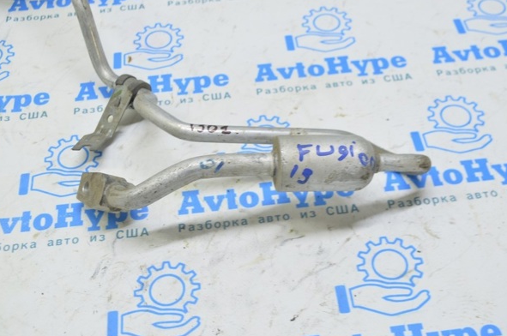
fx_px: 731
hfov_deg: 38.2
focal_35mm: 52
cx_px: 236
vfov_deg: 25.9
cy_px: 168
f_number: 5.6
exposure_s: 1/20
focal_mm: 32
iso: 400
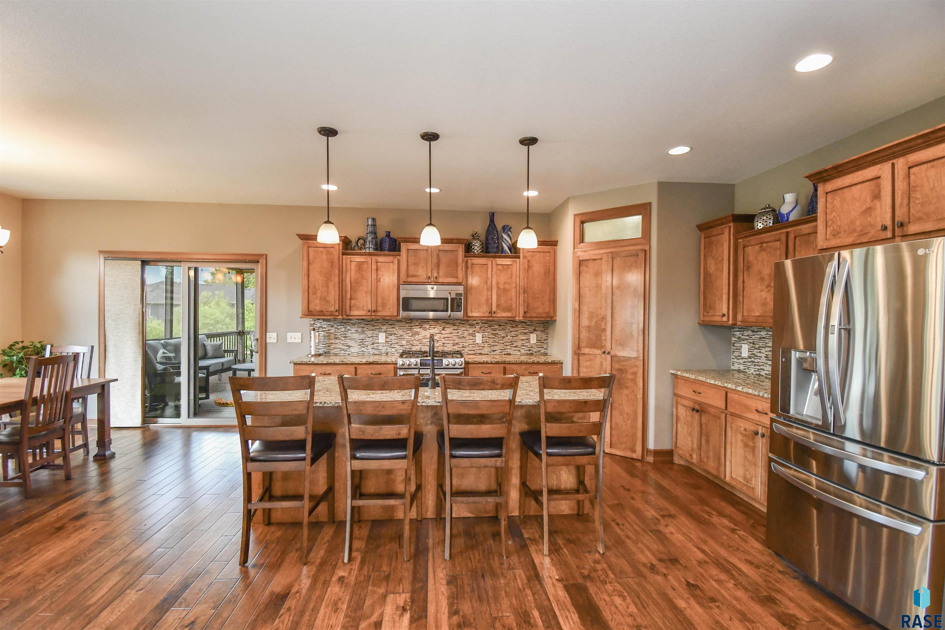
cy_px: 315
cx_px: 472
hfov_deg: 100.4
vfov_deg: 77.3
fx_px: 394
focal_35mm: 15
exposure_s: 1/100
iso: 1250
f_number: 5
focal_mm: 10
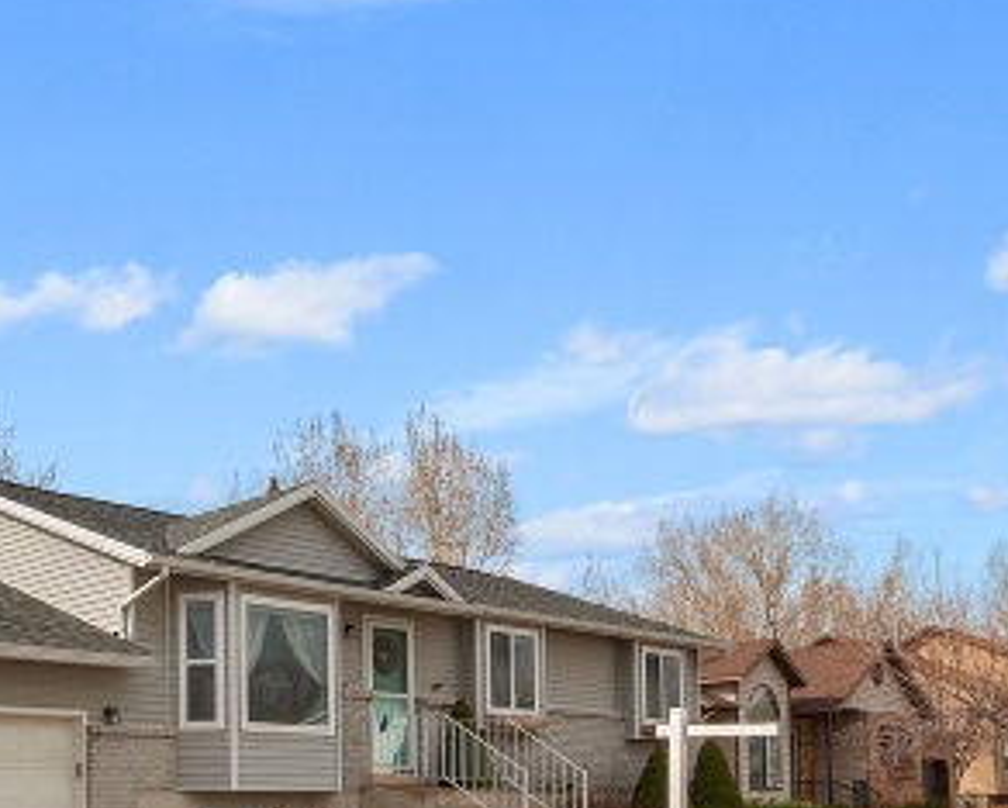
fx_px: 1105
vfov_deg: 39.6
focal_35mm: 37
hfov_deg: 45.1
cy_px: 549
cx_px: 128
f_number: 11
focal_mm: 12
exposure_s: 1/200
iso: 100
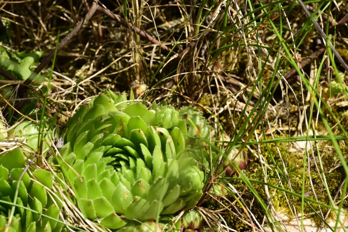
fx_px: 1015
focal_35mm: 105
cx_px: 174
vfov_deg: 13.1
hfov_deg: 19.4
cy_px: 116
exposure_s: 1/320
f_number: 20
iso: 640
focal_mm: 105
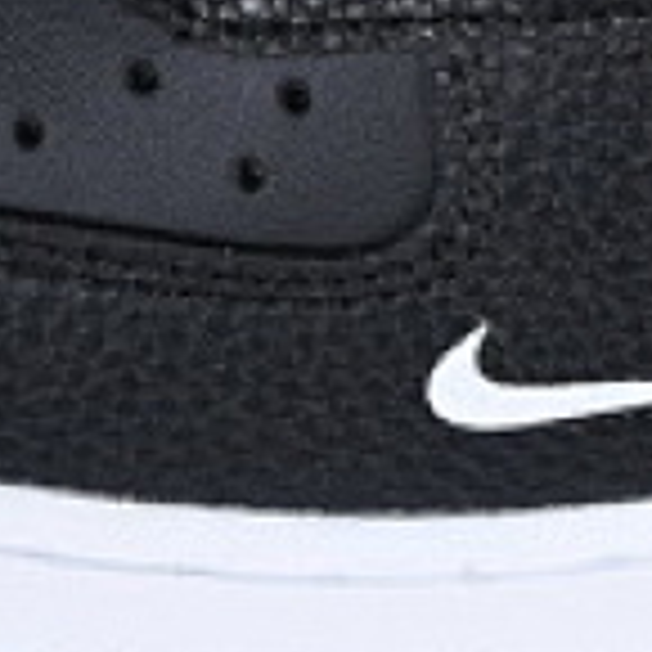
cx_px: 917
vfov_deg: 3.6
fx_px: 10143
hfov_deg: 3.7
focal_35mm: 476
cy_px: -751
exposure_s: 1/50
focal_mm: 50
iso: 160
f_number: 6.3
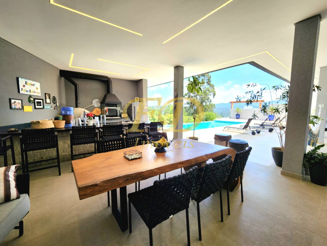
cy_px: 123
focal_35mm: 13
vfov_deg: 89.9
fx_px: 123
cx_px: 164
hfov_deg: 106.2
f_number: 2.2
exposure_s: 1/357
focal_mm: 2.2
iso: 50
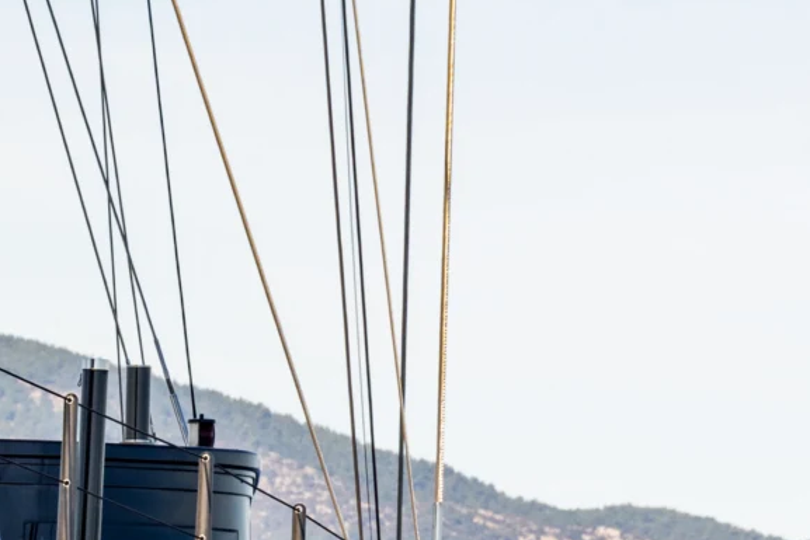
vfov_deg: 1.8
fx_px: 16856
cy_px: 839
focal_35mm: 749
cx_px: -428
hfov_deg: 2.7
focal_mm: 150
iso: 125
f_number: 9
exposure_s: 1/250
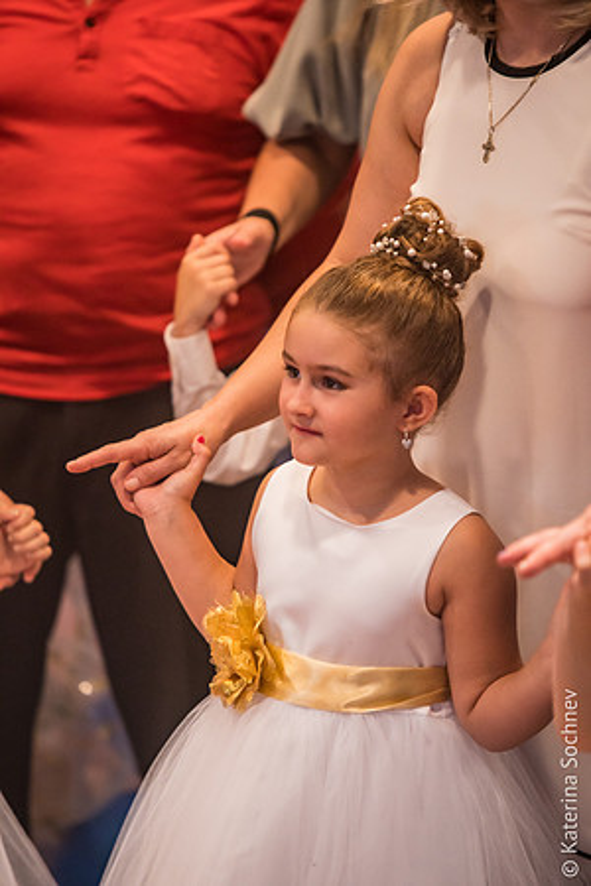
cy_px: 443
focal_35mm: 200
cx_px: 296
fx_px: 4925
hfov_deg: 6.9
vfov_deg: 10.3
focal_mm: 200
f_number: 3.5
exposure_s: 1/160
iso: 3200
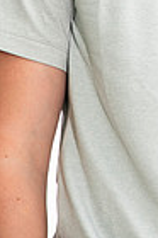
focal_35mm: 805
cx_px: 212
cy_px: -85
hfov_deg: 1.7
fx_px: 5312
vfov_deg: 2.6
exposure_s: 1/160
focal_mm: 250
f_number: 7.1
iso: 320
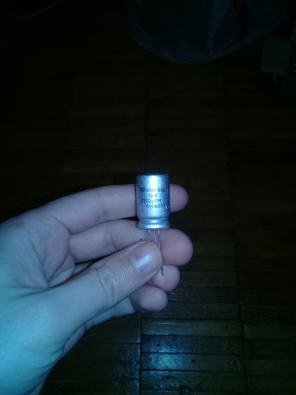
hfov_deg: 45.4
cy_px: 198
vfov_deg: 58.4
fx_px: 353
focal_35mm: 31
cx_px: 148
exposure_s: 1/153
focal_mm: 3.3
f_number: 2.2
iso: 64
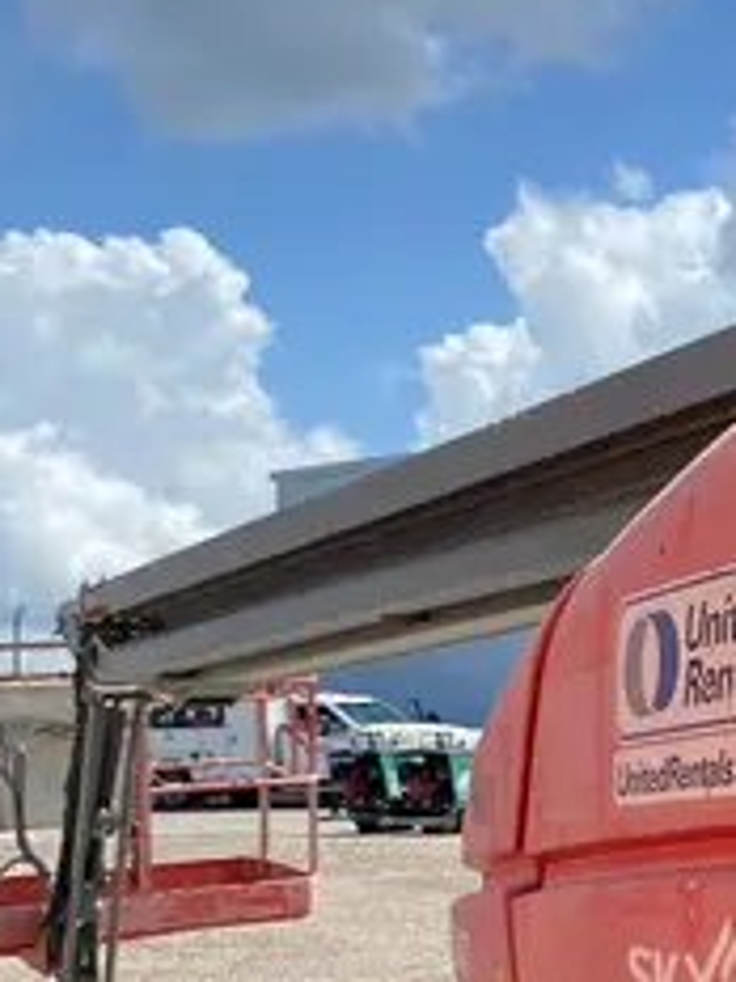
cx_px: 1096
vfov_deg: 23.4
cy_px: 819
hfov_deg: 16.4
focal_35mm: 82
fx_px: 2325
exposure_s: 1/3040
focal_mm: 4.25
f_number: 1.8
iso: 32
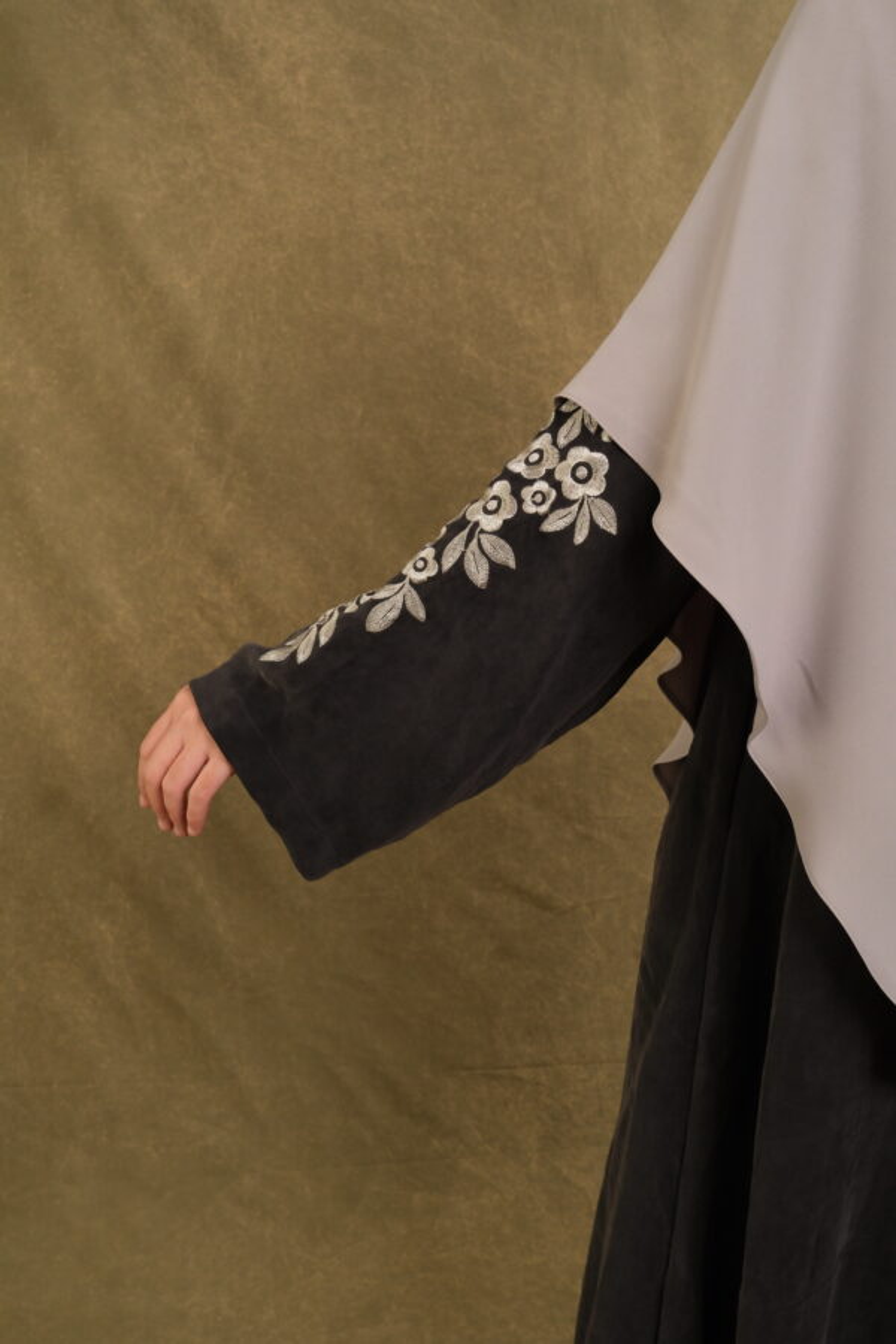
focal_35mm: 35
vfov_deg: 54.4
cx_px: 448
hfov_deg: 37.9
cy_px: 672
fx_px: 1307
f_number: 9
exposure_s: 1/125
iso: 1000
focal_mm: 23
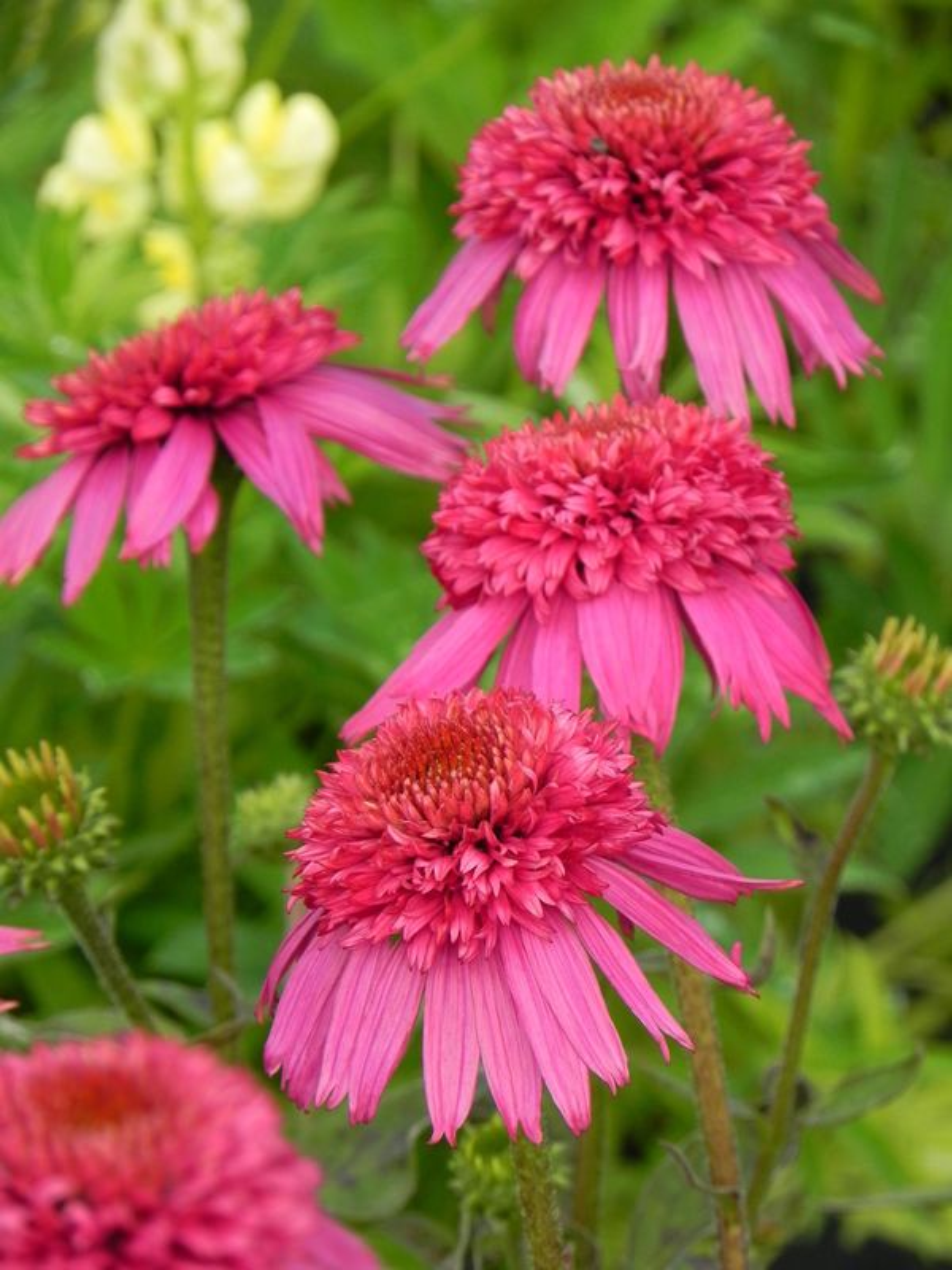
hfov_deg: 5.1
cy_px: 635
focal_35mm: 291
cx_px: 476
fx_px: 10671
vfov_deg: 6.8
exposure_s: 1/250
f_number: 5
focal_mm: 51.8
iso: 160
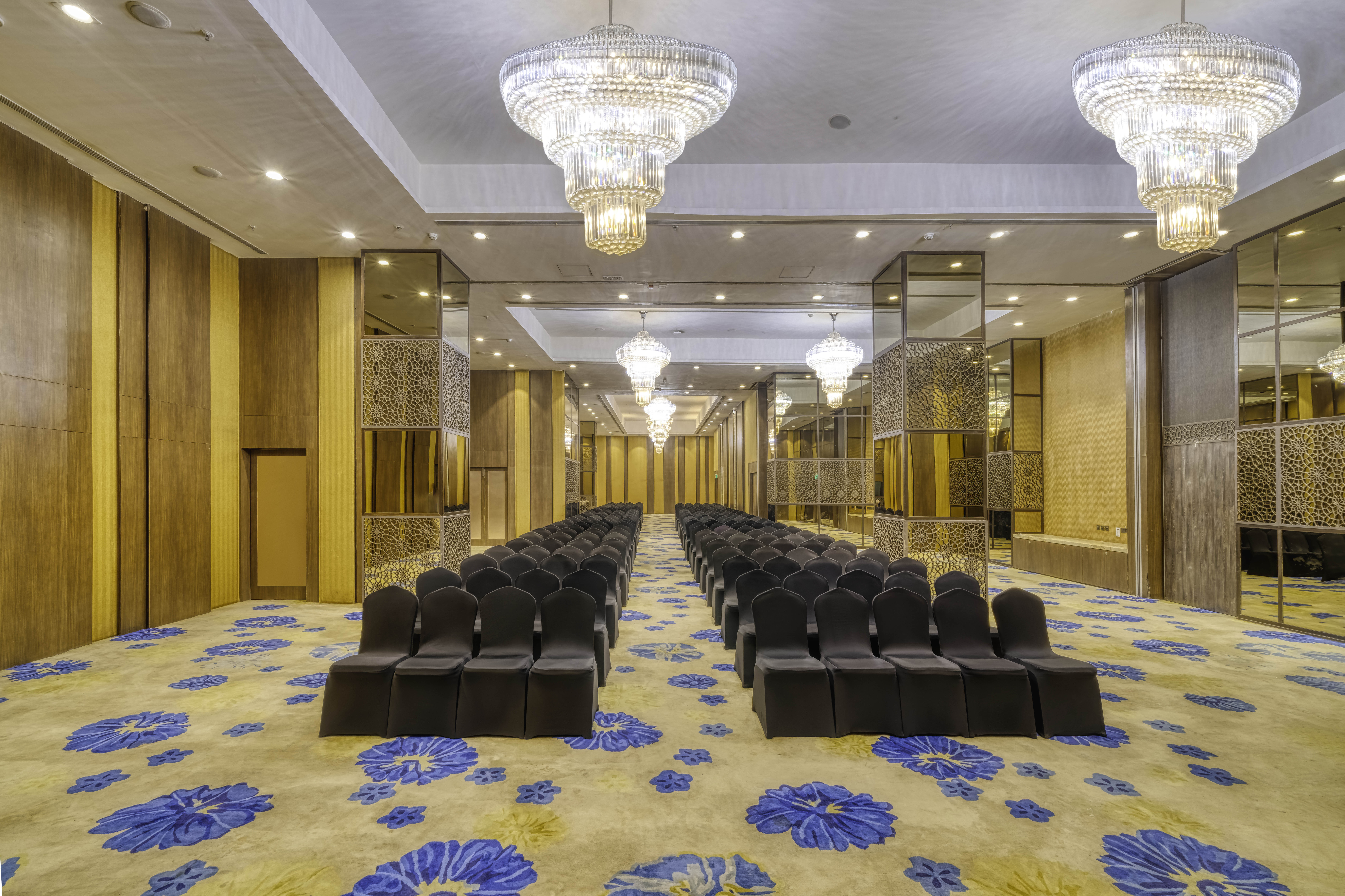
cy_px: 448
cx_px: 672
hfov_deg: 104.3
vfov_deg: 81.2
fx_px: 523
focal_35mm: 14
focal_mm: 14
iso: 500
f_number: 14
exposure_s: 1/2
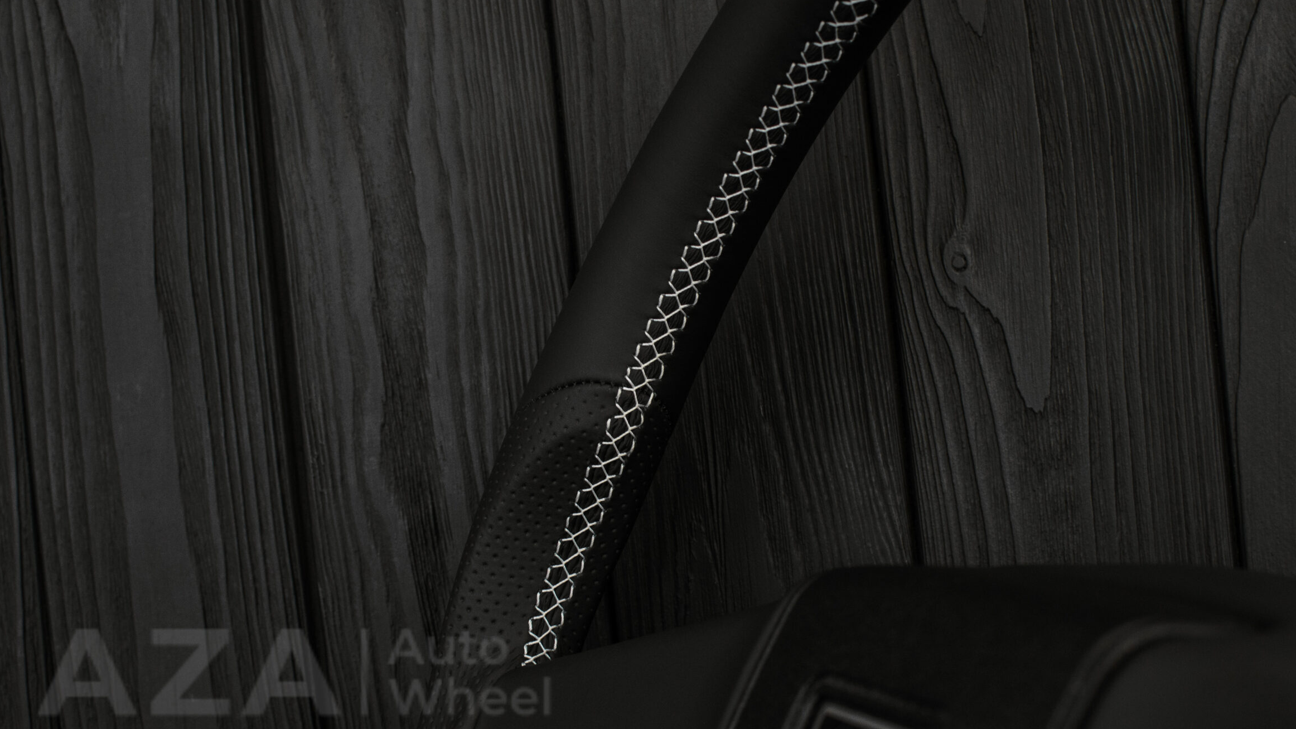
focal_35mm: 61
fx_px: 2082
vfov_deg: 19.9
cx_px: 666
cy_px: 357
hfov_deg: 34.6
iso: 500
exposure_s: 1/125
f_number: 6.3
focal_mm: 35
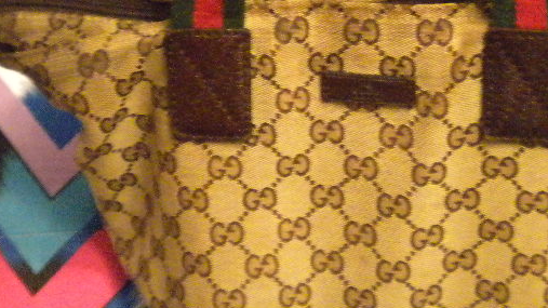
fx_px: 1119
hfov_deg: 27.5
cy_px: -17
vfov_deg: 15.3
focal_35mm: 77
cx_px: 272
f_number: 3.1
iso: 1600
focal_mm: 6.3
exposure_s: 1/12.6
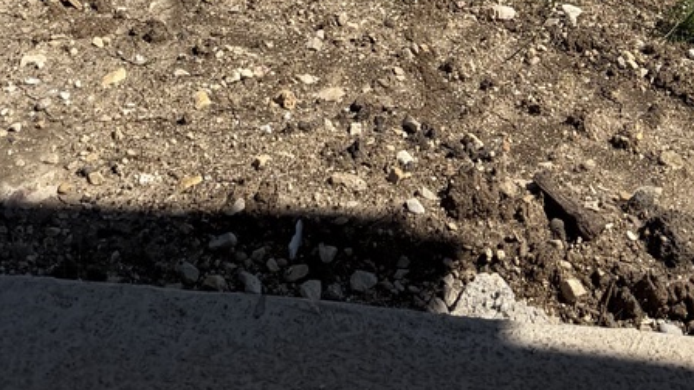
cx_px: 463
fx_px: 1546
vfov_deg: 11.0
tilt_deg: -7.6
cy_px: -667
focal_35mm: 84
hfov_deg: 25.2
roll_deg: +0.5
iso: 80
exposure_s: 1/6711
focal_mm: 6.76
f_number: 1.78
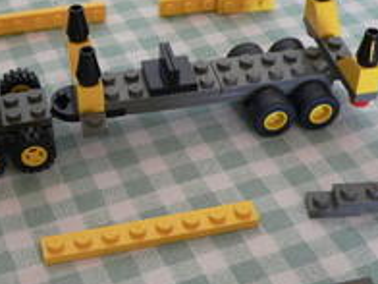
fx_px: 721
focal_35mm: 66
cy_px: 156
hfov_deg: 29.2
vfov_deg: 22.2
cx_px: 122
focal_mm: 6
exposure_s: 1/50
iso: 400
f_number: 2.8
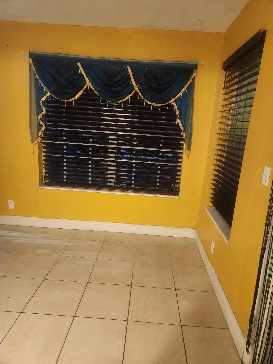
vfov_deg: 73.9
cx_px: 136
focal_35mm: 23
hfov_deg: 58.9
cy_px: 182
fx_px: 242
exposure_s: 1/24
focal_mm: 5.4
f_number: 1.8
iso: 500
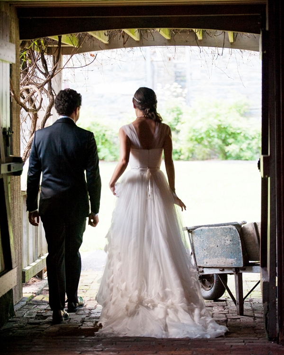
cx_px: 142
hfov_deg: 13.9
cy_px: 200
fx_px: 1166
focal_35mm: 111
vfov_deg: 17.3
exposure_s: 1/1000
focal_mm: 98
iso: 2000
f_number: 2.8
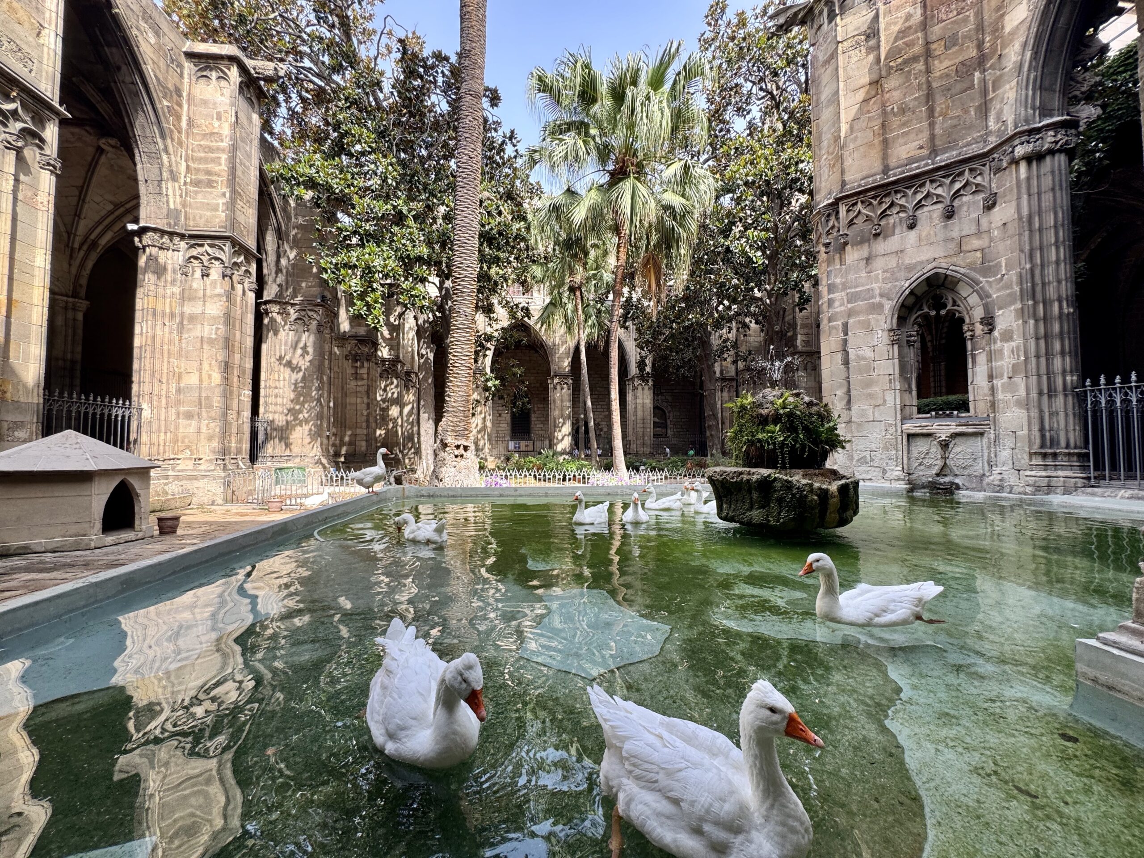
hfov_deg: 102.1
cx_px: 572
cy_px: 429
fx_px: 463
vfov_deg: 85.7
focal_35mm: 14
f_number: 2.2
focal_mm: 2.22
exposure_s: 1/178
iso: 40
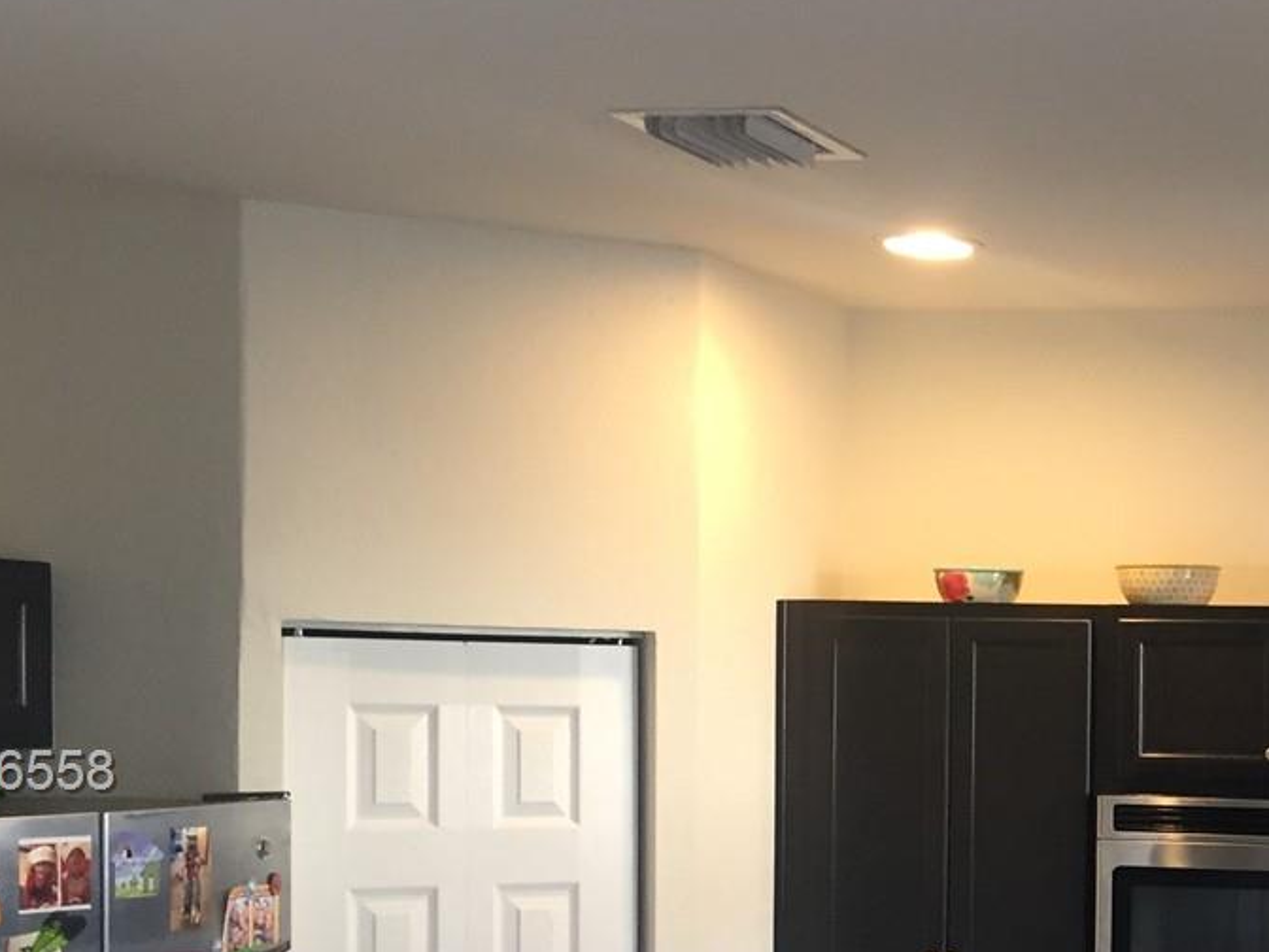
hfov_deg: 26.3
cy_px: 774
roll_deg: -1.6
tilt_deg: -1.6
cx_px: 1339
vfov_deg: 21.0
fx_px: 2529
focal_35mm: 69
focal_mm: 4.15
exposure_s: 1/30
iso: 80
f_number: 2.2
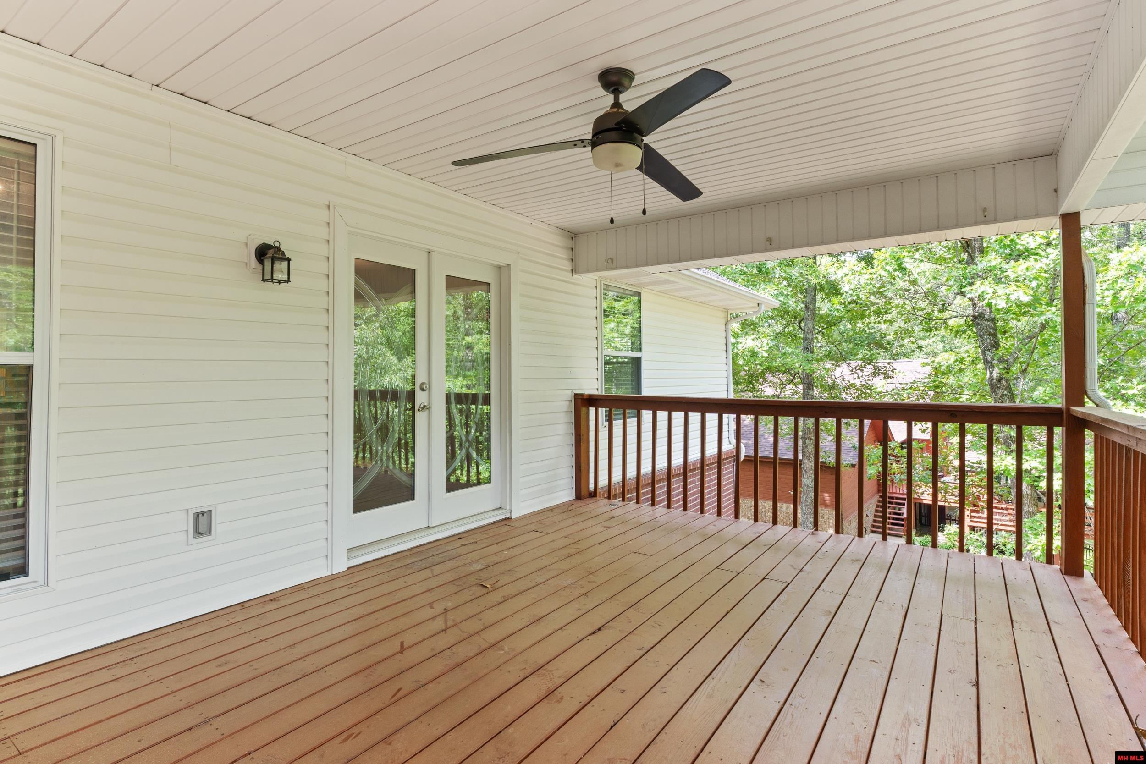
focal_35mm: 18
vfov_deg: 68.3
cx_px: 573
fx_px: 563
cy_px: 382
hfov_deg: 91.0
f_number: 7.1
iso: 320
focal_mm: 11.8
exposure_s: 1/20
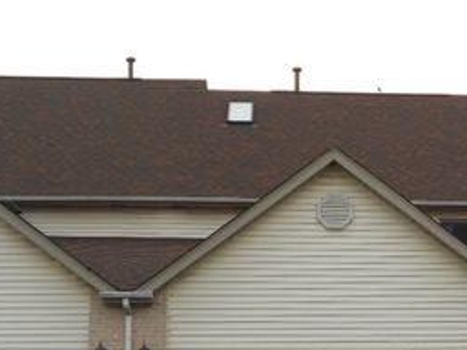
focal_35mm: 84
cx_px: 389
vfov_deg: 17.2
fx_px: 1133
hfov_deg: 22.9
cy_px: 333
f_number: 4.2
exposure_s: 1/60
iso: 80
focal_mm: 7.7
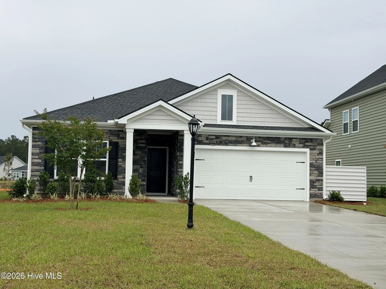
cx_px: 193
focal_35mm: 48
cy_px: 144
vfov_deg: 30.3
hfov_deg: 39.7
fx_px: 535
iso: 64
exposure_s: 1/5208
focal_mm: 6.76
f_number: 1.78
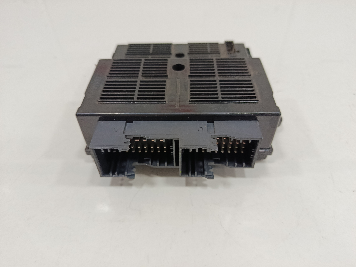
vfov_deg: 56.8
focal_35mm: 24
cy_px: 134
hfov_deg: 71.6
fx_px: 247
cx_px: 178
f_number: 1.7
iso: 1089
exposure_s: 1/100
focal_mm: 5.24
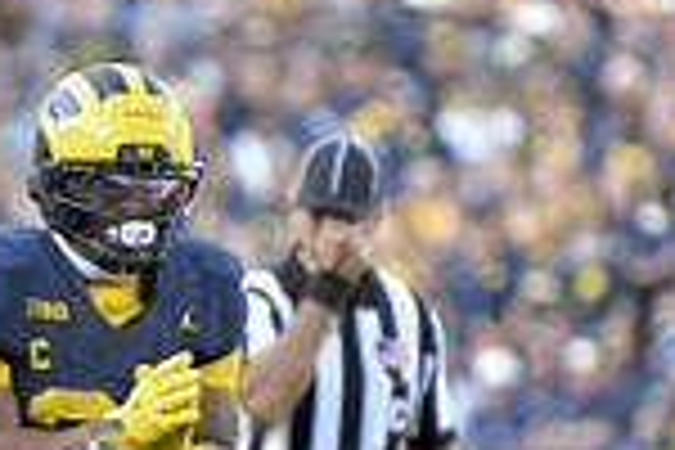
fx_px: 21767
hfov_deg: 1.8
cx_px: 22
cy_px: 513
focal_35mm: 1161
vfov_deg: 1.2
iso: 800
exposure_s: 1/1000
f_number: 2.8
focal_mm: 200
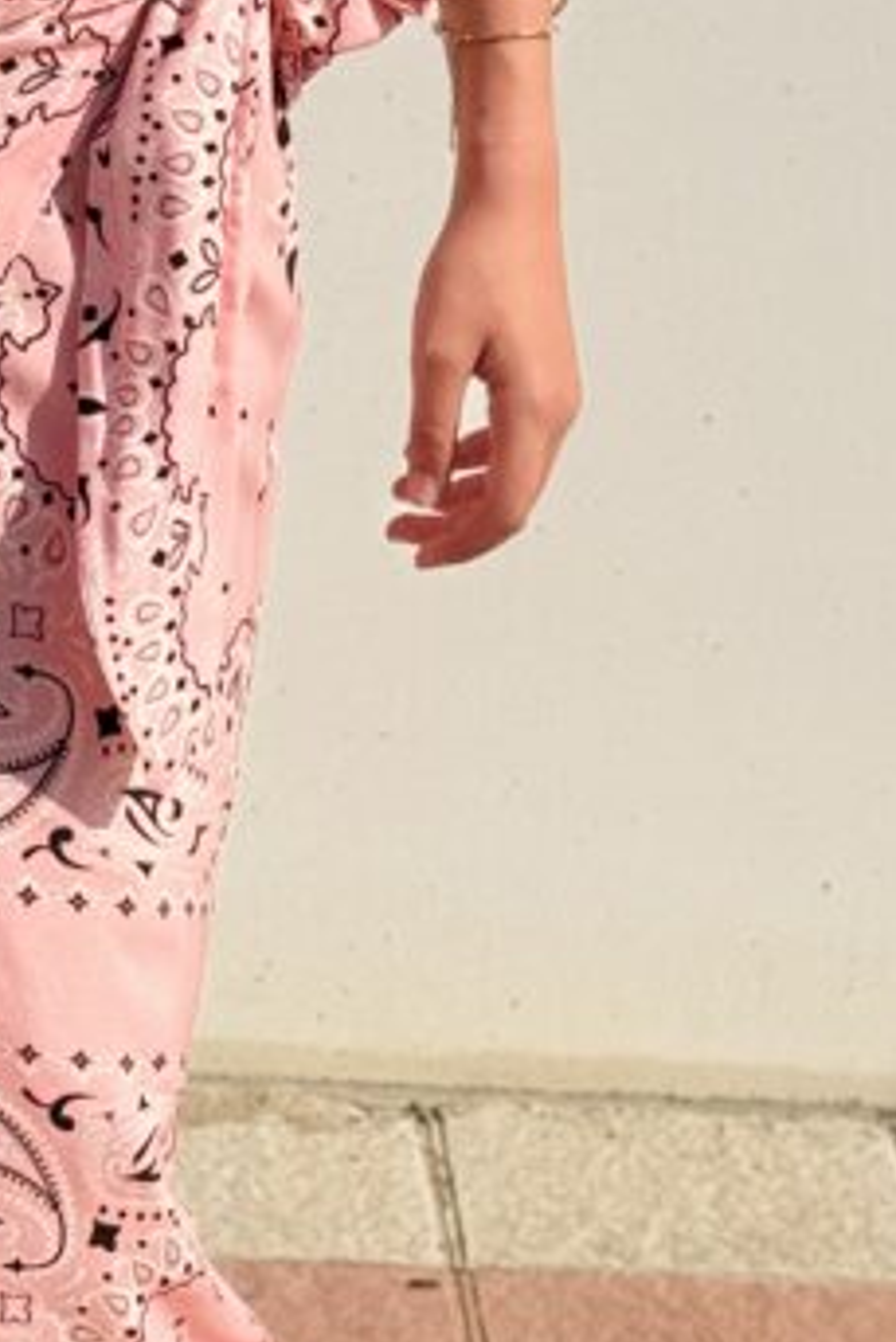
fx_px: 5557
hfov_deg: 9.2
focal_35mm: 149
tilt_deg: -7.9
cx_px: 4
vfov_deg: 13.6
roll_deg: -2.4
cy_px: 74
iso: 80
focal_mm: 6.76
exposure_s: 1/11364
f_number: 1.78
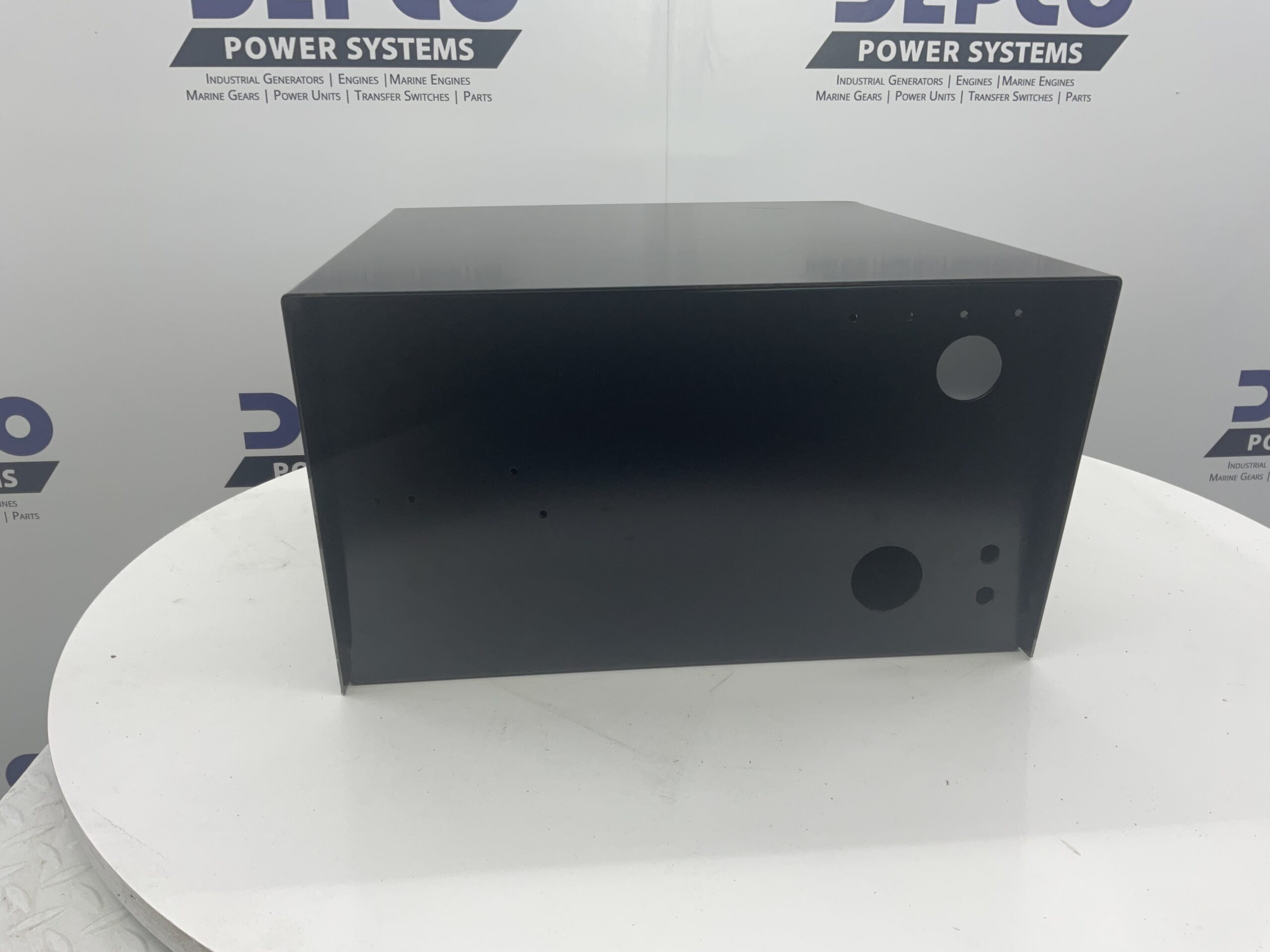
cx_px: 635
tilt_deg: -17.8
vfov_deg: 48.2
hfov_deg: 61.7
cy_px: 476
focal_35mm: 29
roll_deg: +0.4
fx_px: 1064
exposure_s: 1/120
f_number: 1.8
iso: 20
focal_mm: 3
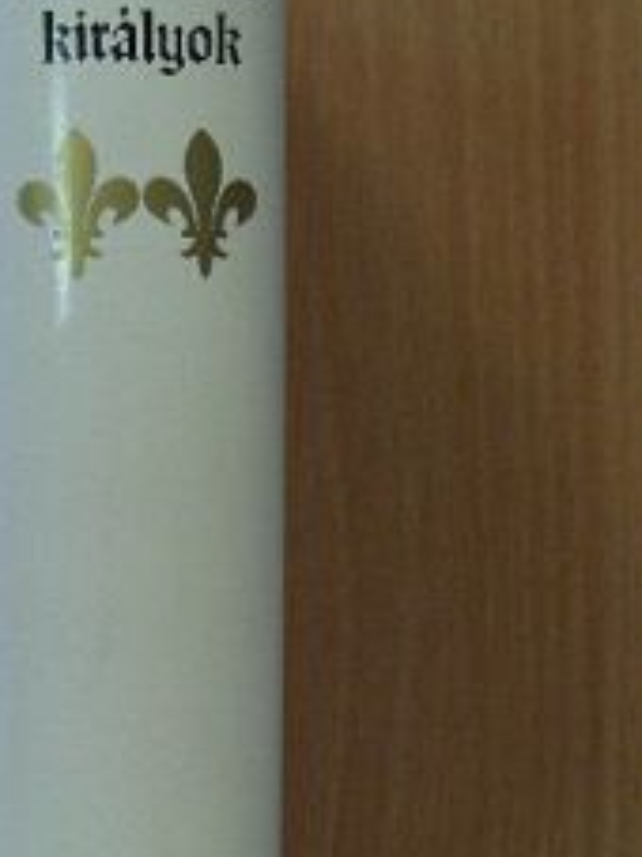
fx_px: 2376
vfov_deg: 20.4
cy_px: 572
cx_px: 8
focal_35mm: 96
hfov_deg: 15.1
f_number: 3.5
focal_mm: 8
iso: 139
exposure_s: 1/30
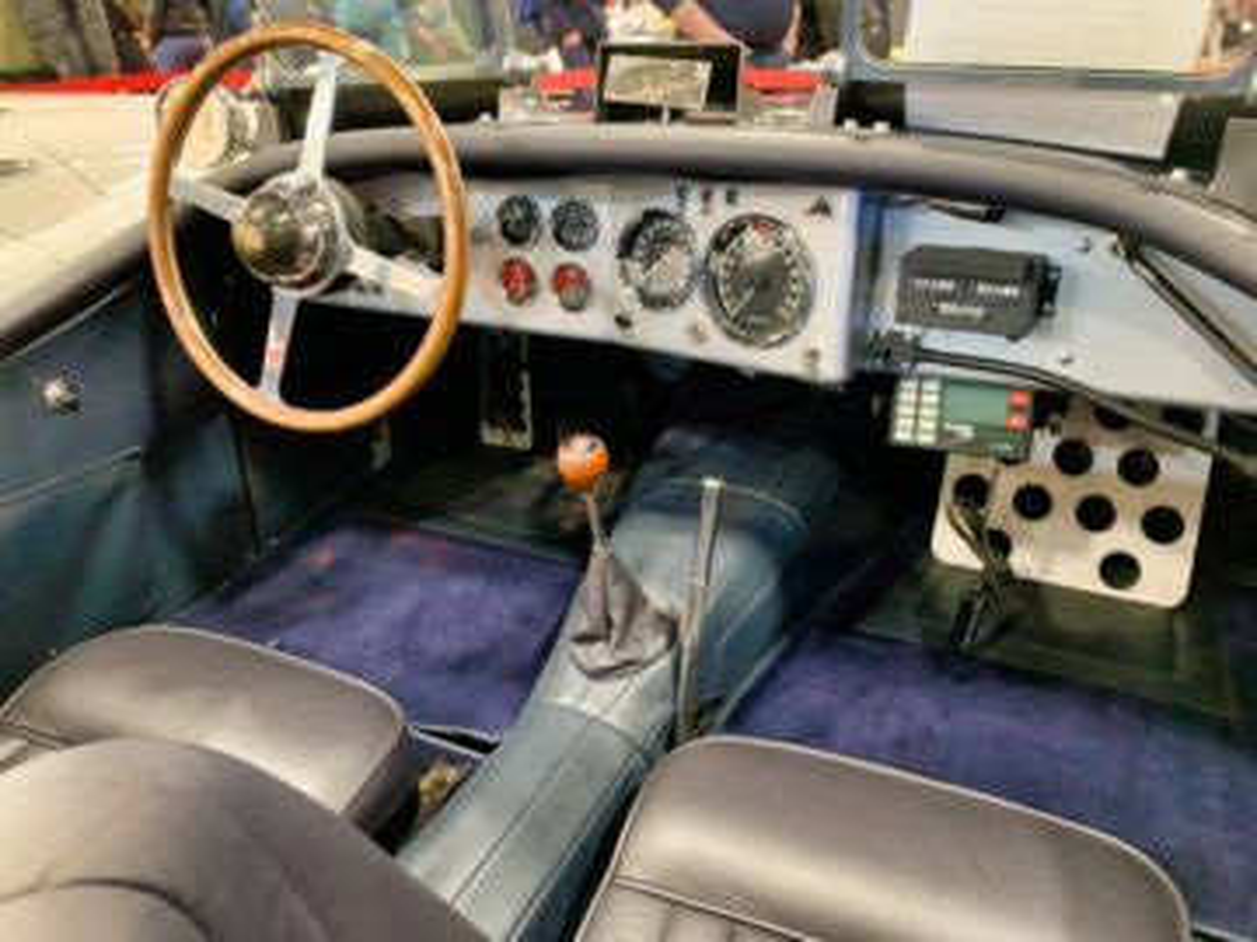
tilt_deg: -23.9
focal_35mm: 26
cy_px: 471
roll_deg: +1.2
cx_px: 628
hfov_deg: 67.3
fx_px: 944
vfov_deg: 53.1
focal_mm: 4.25
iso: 500
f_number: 1.8
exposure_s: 1/25
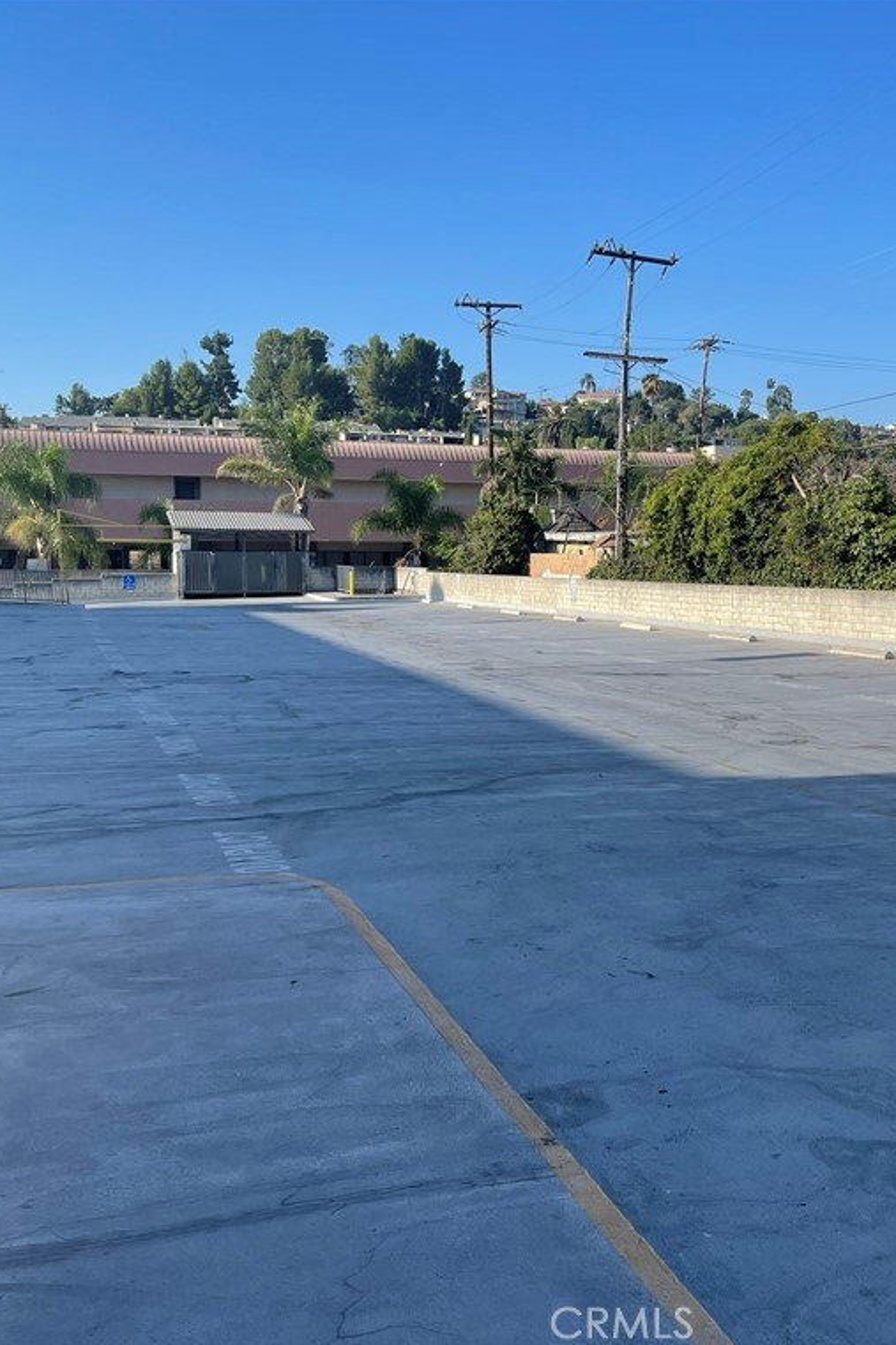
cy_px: 670
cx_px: 601
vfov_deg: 54.4
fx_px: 1307
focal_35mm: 35
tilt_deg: -5.9
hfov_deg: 37.4
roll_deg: -0.6
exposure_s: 1/2012
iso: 32
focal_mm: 5.1
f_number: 1.6
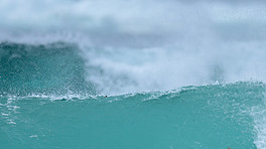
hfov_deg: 1.2
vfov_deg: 0.7
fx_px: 12996
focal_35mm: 1844
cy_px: 164
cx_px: 187
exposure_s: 1/2000
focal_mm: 800
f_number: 6.3
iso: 280
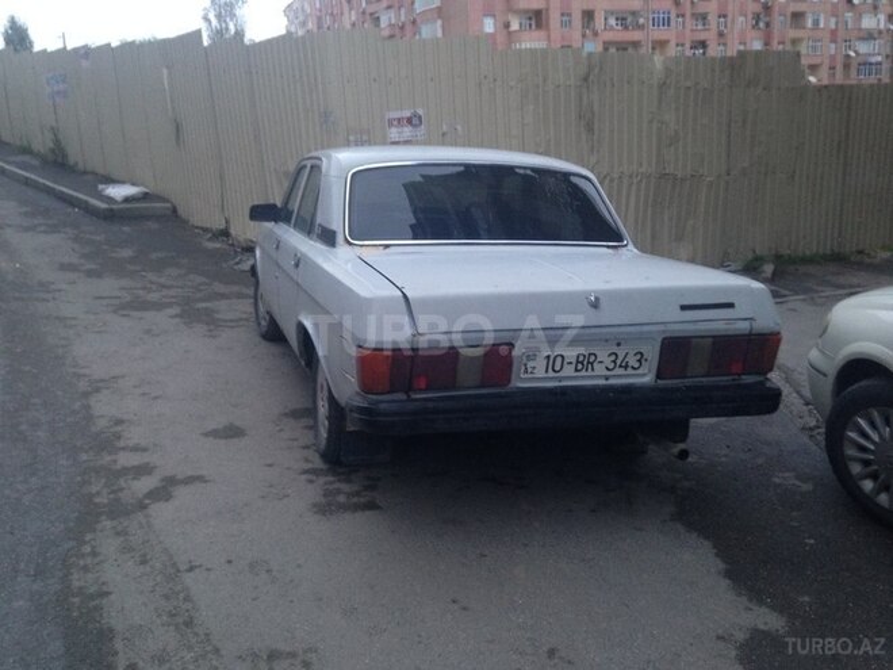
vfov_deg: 42.9
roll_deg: +3.9
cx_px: 446
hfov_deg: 55.4
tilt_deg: -11.7
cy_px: 335
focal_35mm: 33
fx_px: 851
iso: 160
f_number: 2.4
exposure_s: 1/20
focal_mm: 4.12
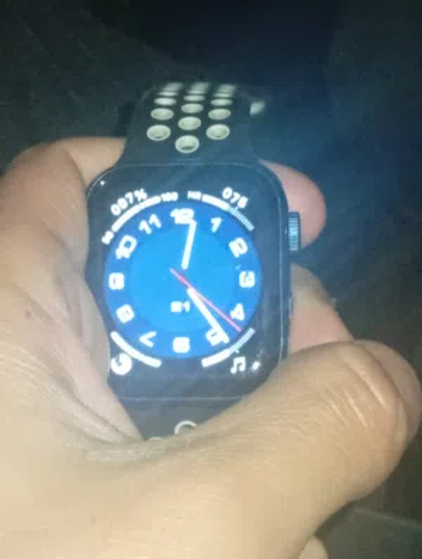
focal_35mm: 99
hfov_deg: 15.0
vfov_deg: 19.8
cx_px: 211
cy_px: 280
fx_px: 1604
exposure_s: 1/20
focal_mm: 3.98
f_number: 1.8
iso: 1196
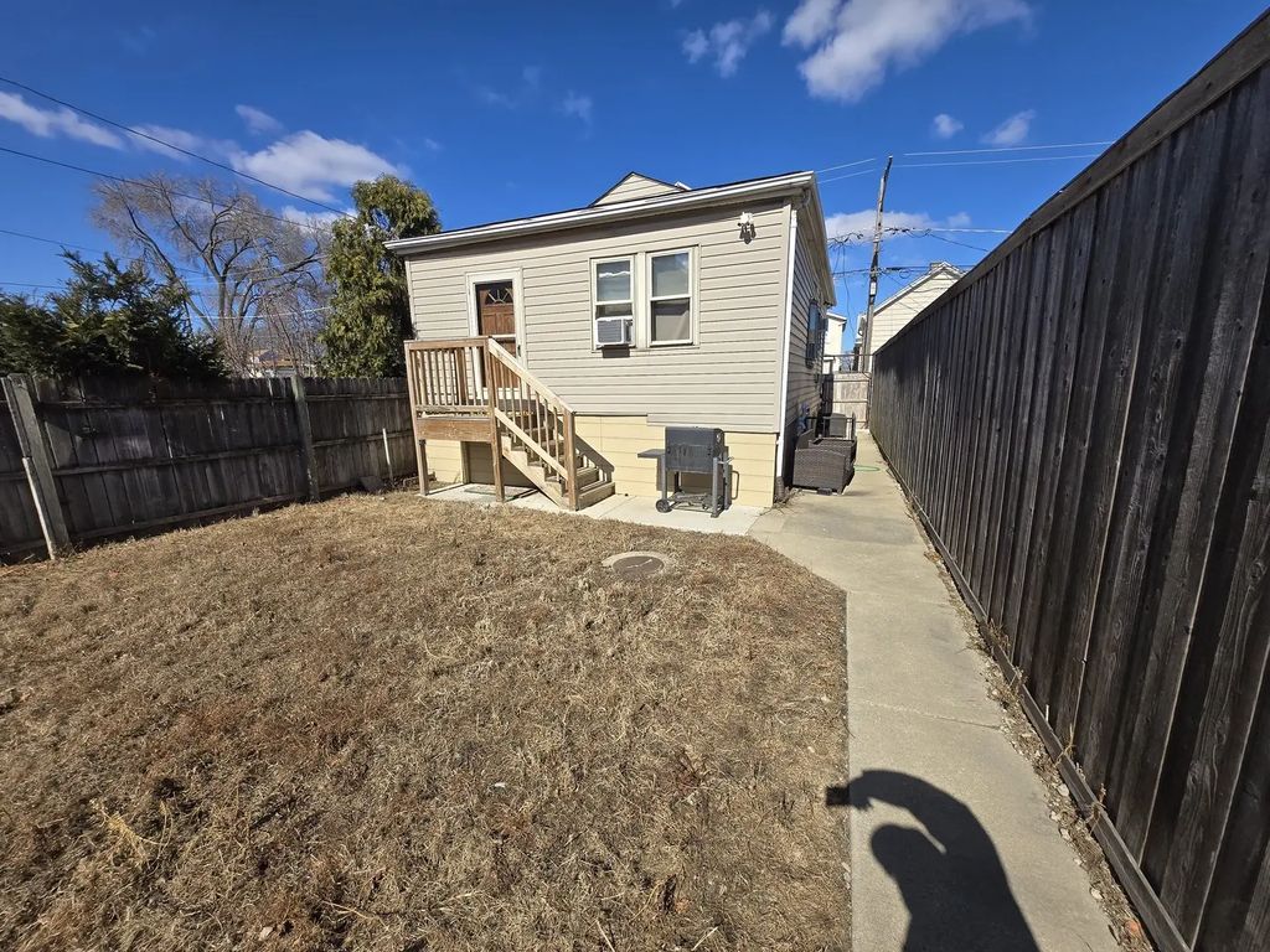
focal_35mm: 13
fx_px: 477
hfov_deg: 106.2
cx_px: 635
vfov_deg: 89.9
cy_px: 476
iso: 25
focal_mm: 1.7
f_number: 2.2
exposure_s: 1/1402
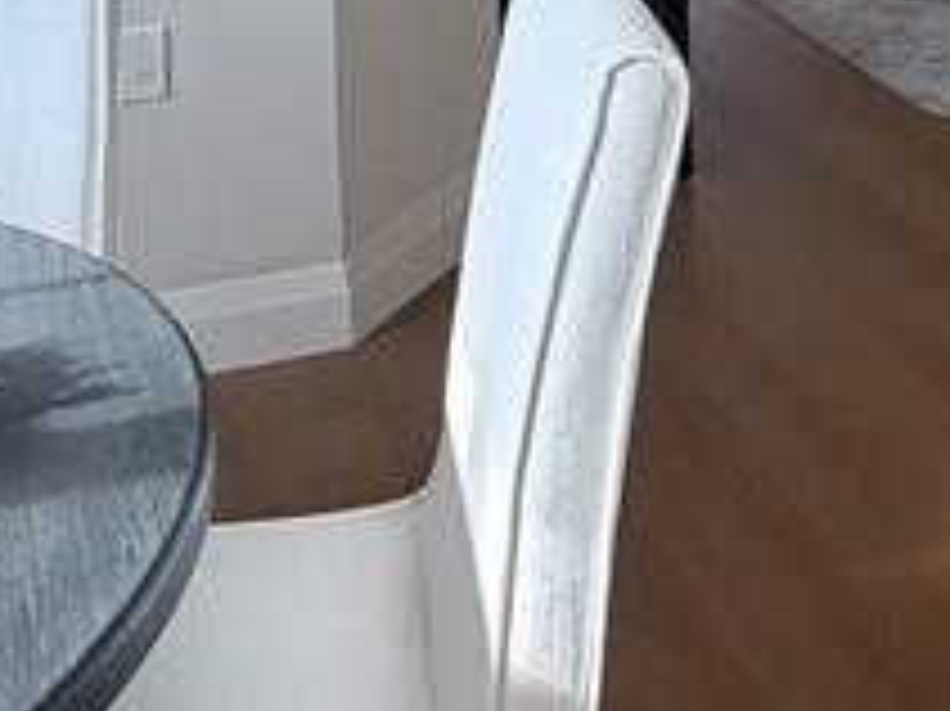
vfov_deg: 18.9
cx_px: 617
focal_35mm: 68
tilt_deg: -5.7
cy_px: -360
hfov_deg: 28.4
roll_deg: +2.1
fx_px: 1865
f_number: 2.2
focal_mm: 2.22
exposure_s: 1/120
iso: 100
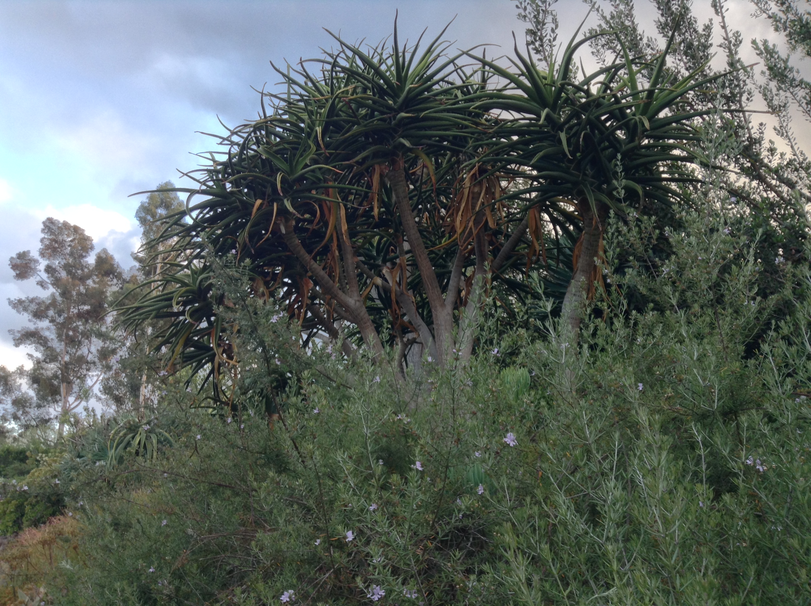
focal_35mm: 33
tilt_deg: +15.2
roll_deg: -1.1
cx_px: 406
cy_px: 303
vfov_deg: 42.8
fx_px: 772
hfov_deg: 55.4
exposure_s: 1/40
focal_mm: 3.3
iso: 25
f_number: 2.4
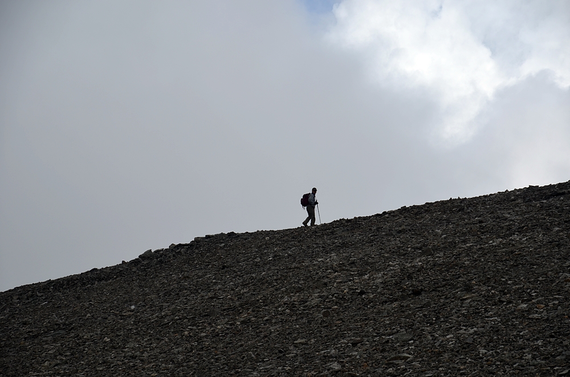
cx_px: 285
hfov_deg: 16.1
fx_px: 2014
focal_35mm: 128
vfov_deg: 10.7
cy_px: 188
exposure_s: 1/640
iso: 100
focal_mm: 85
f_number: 5.6
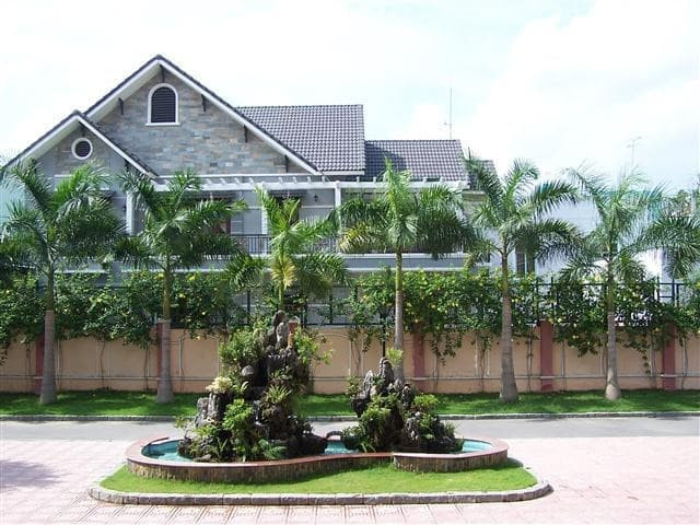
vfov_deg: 37.7
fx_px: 768
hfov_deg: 49.0
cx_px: 350
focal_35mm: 38
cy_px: 262
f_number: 4
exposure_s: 1/350
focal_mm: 6.3
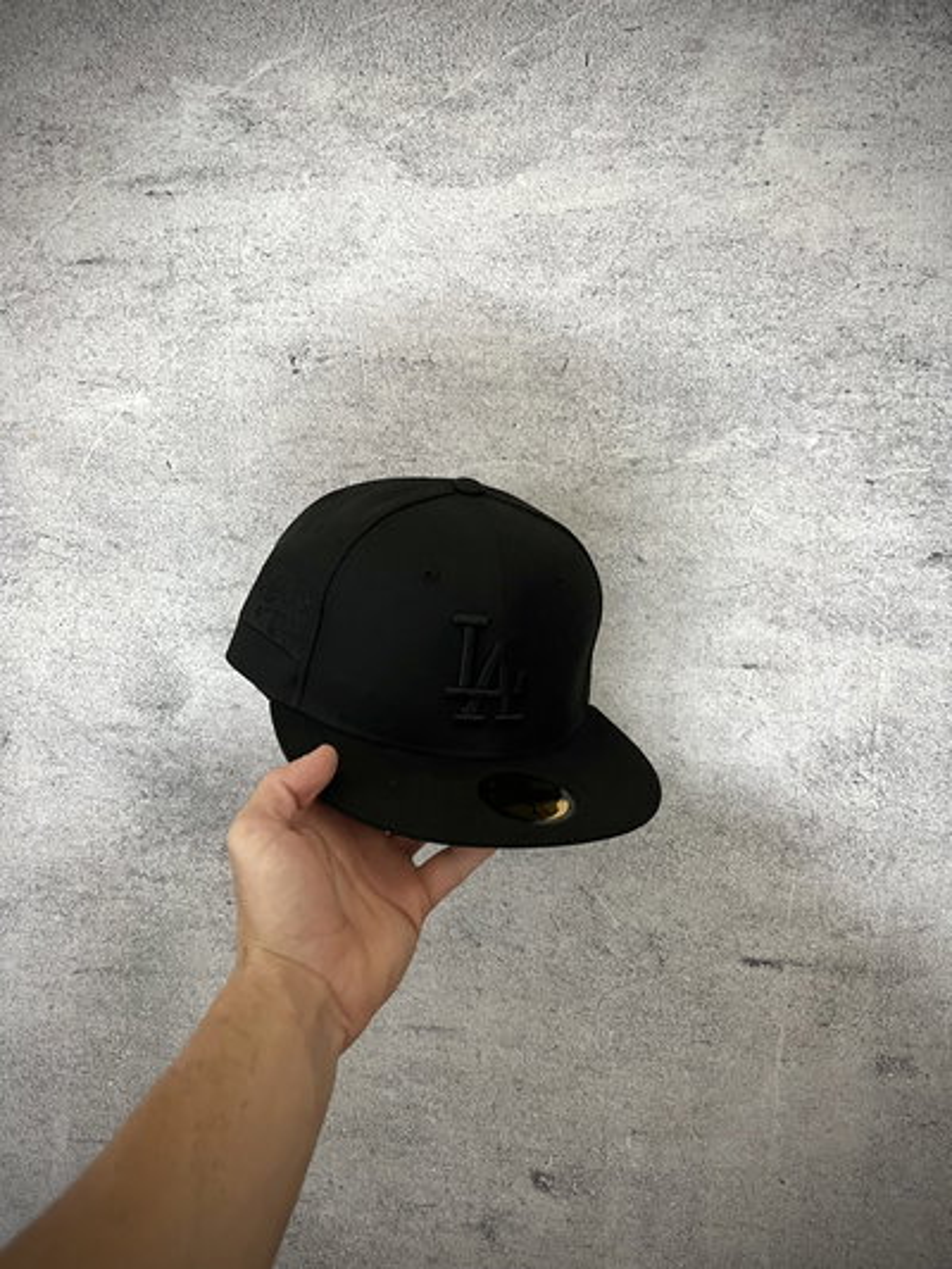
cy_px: 634
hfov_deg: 53.1
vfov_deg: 67.3
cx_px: 476
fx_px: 953
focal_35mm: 26
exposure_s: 1/33
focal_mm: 5.1
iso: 400
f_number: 1.6
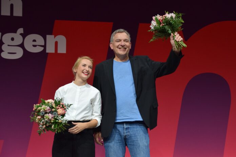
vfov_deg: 15.7
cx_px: 118
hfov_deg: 23.4
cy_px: 78
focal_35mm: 87
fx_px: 570
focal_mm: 58
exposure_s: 1/500
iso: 1250
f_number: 4.8
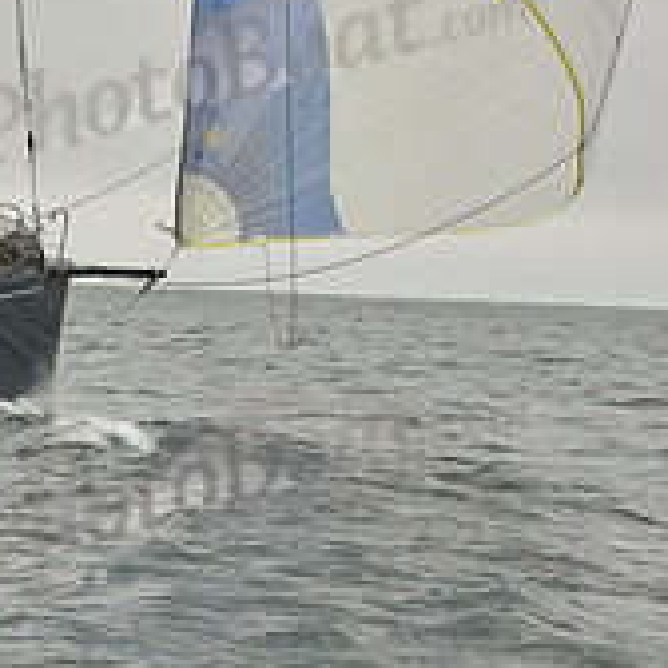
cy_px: -85
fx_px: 5502
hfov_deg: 6.9
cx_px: -235
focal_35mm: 252
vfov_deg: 6.9
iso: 320
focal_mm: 86
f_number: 9
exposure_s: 1/800
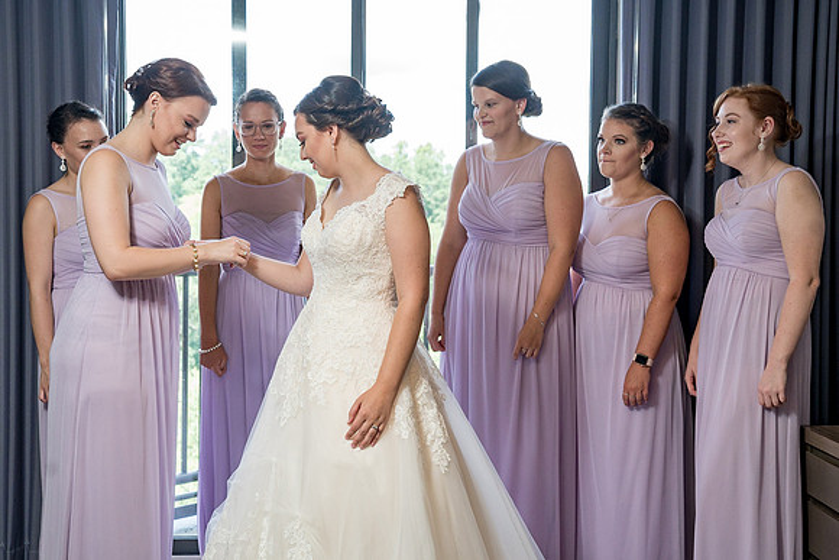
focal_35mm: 51
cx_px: 383
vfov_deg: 26.7
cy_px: 256
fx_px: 1180
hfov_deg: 39.1
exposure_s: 1/200
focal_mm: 46
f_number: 5.6
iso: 1000
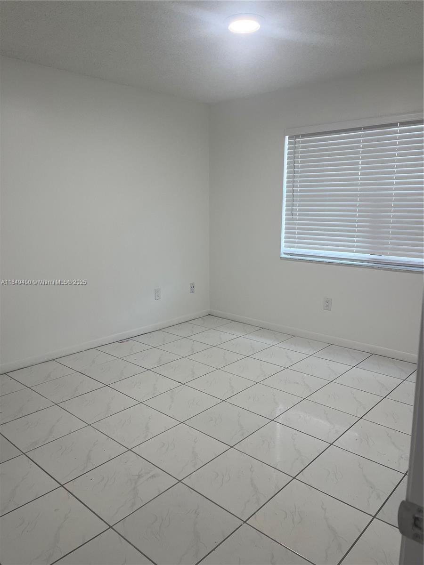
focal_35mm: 26
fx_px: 425
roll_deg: +2.4
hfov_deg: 53.1
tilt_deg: -11.2
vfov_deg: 67.3
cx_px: 212
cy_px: 282
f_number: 1.6
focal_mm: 5.1
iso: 80
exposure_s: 1/120
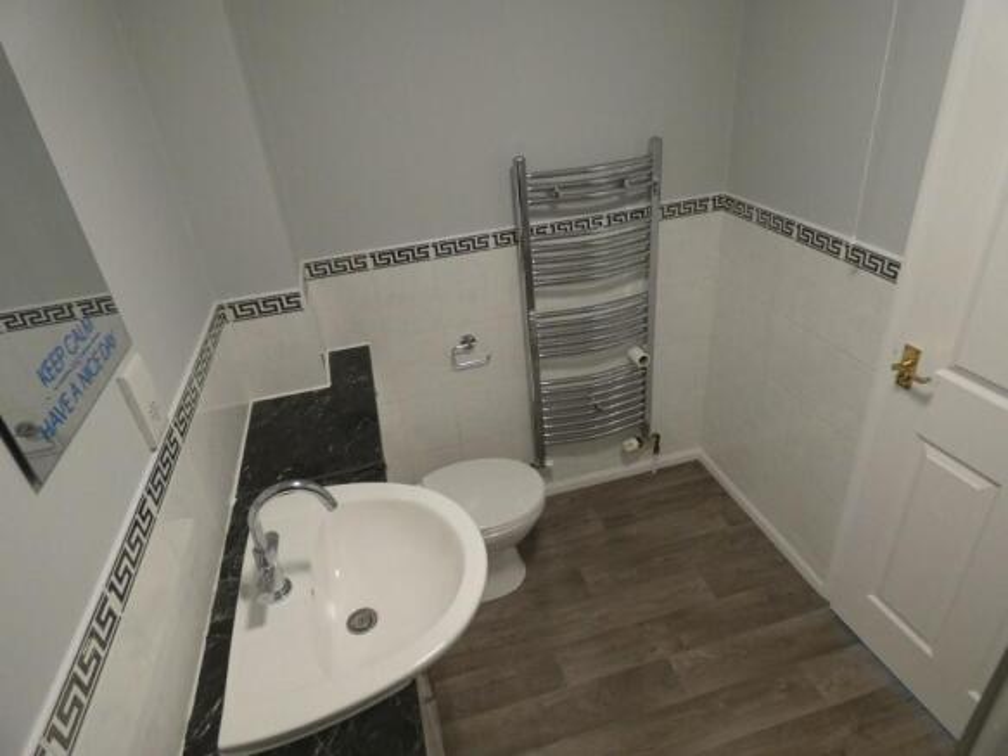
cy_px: 378
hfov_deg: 81.8
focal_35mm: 20
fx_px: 582
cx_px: 504
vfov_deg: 66.0
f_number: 2.8
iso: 400
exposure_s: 1/60
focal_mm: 3.6
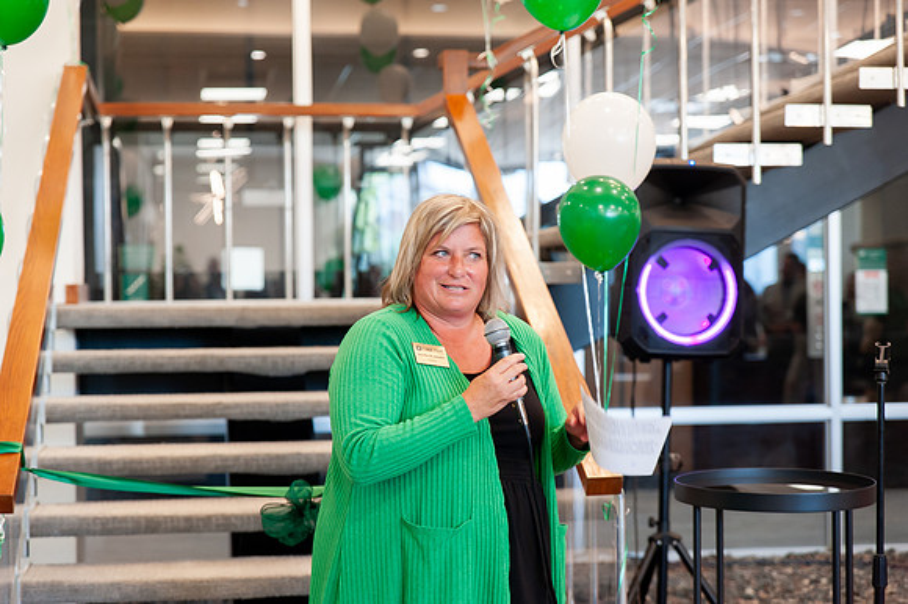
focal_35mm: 70
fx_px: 1764
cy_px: 302
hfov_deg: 28.9
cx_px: 454
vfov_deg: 19.4
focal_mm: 70
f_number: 3.2
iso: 1250
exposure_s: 1/160
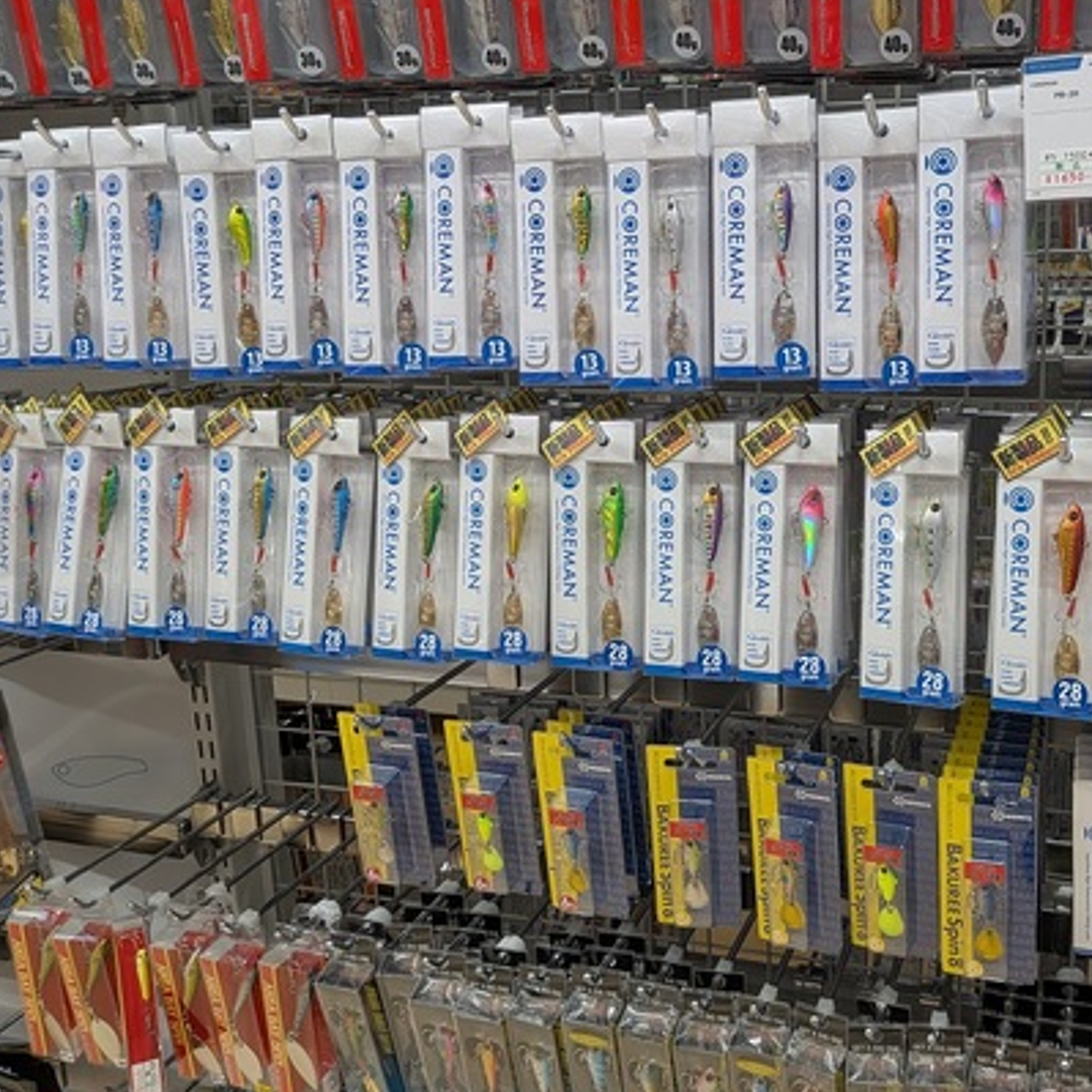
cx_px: 747
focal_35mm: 34
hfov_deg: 47.5
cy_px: 490
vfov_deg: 48.4
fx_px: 1213
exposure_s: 1/40
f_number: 1.7
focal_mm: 4.53
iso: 80
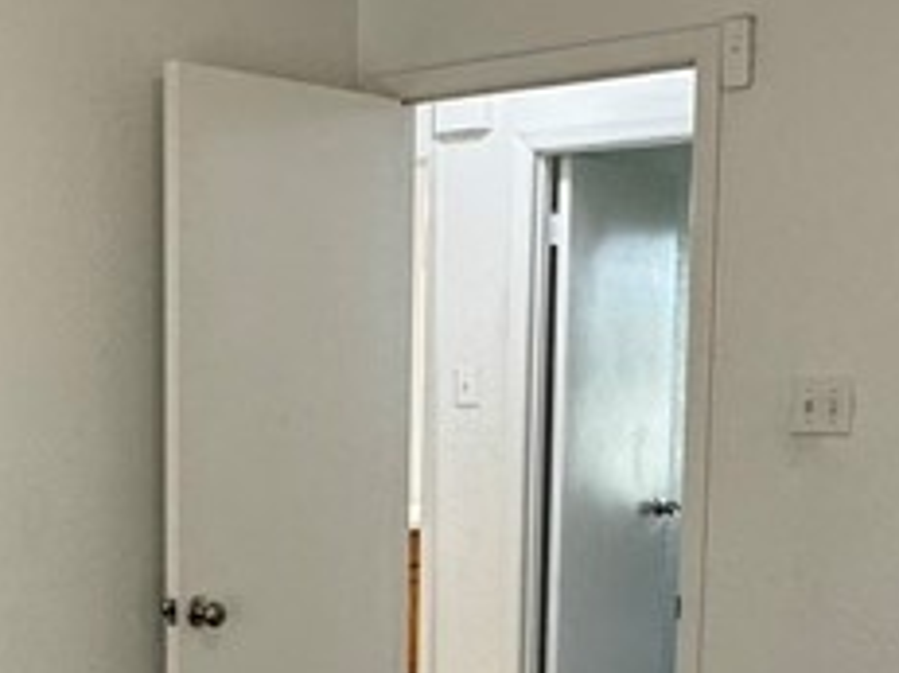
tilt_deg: -8.4
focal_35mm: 62
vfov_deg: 23.3
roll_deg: -0.1
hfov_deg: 30.3
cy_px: 525
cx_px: 152
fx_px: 1609
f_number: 2.2
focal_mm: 2.22
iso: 250
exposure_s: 1/120
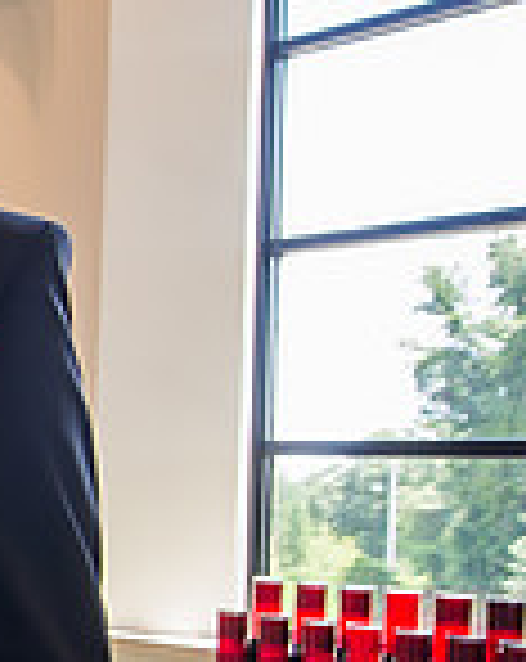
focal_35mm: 52
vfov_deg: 35.5
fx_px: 1015
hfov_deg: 17.4
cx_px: -598
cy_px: 471
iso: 200
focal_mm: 14
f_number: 2.8
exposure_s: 1/200
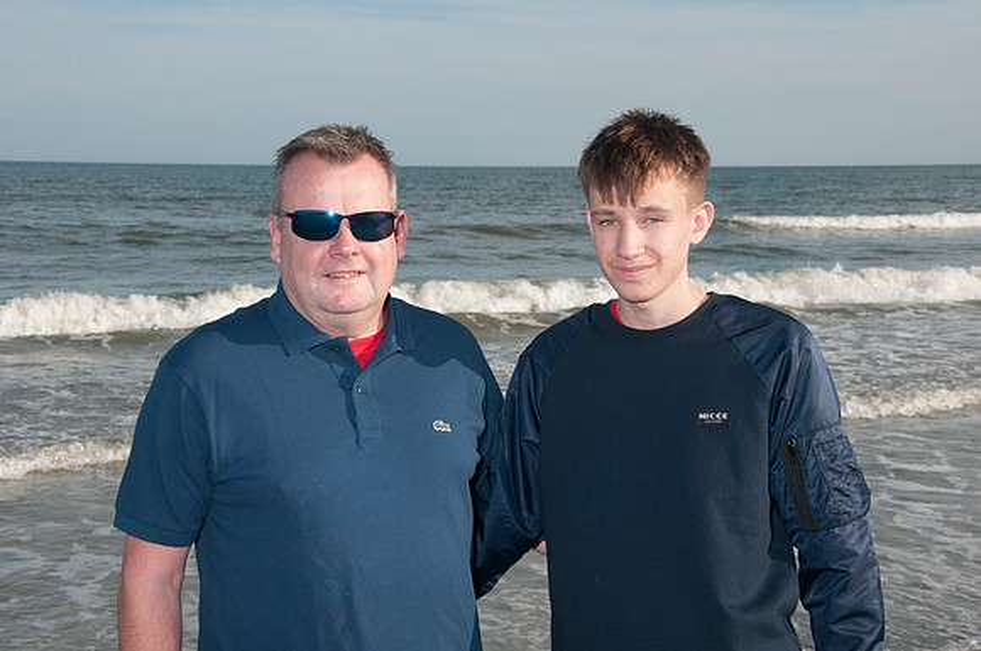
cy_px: 326
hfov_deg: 29.9
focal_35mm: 68
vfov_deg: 20.1
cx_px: 490
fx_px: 1837
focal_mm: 45
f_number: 11
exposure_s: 1/250
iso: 100
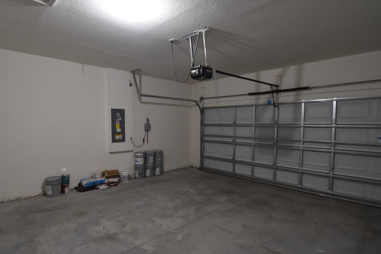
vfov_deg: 64.5
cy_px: 134
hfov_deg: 86.8
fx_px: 201
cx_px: 179
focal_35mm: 19
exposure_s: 1/15
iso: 800
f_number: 3.5
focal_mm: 10
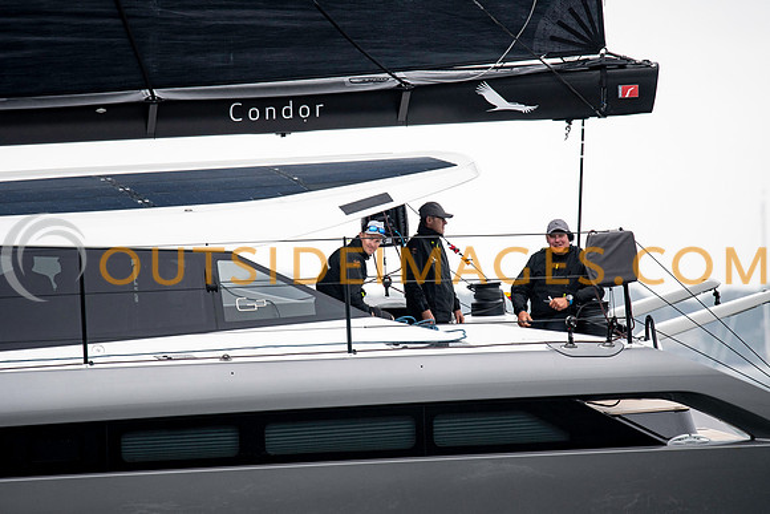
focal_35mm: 450
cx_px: 385
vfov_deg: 3.1
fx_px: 9627
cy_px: 257
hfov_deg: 4.6
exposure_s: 1/800
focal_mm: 300
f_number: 4
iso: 320
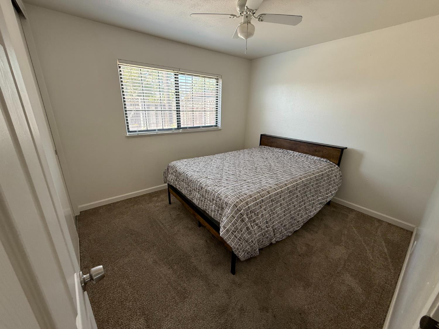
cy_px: 164
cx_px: 220
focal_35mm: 14
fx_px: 178
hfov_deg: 102.1
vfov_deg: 85.7
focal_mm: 2.22
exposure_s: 1/99
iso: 160
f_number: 2.2
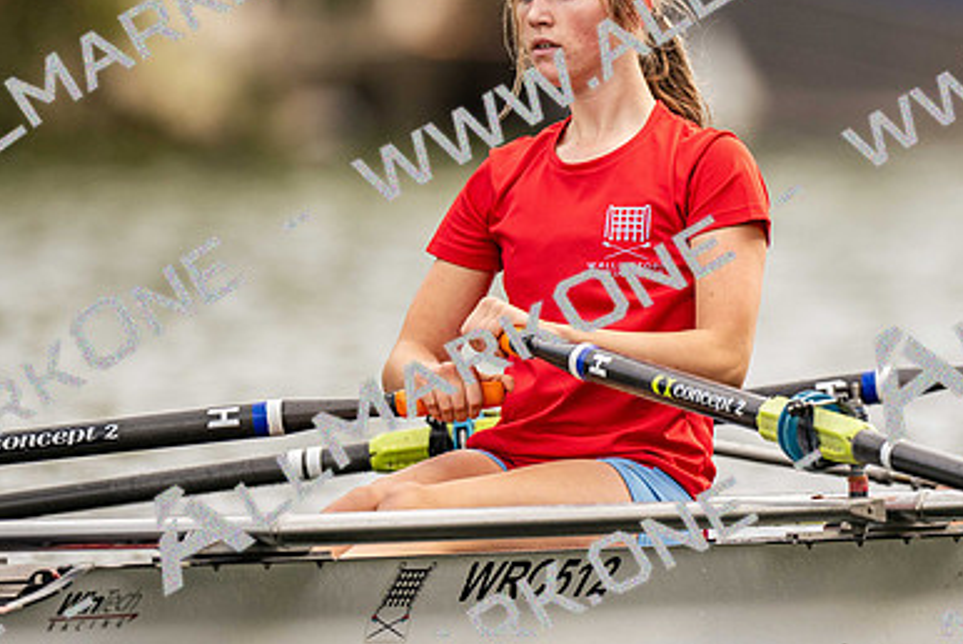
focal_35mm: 901
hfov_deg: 2.3
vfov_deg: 1.5
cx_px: 661
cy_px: 208
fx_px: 24119
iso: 560
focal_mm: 600
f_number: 4
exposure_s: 1/2500
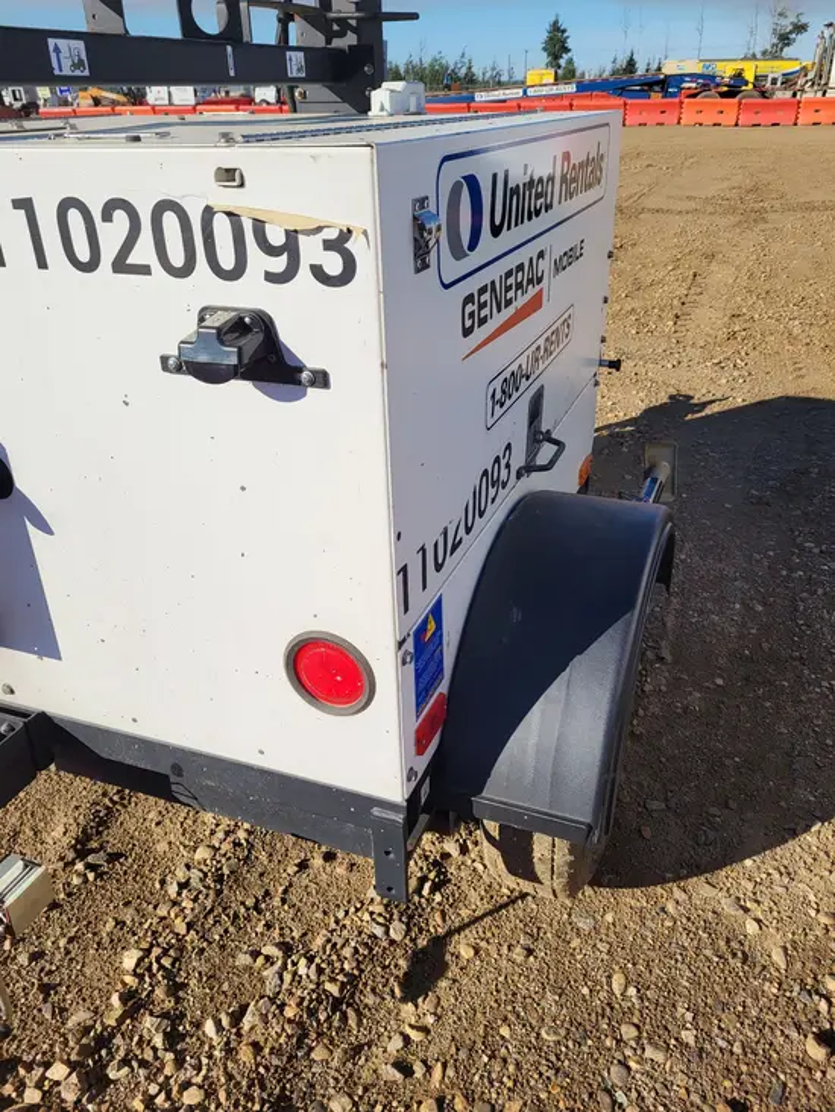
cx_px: 418
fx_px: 836
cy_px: 556
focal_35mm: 26
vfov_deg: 67.3
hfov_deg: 53.1
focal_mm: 5.4
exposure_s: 1/3300
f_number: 1.8
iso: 40
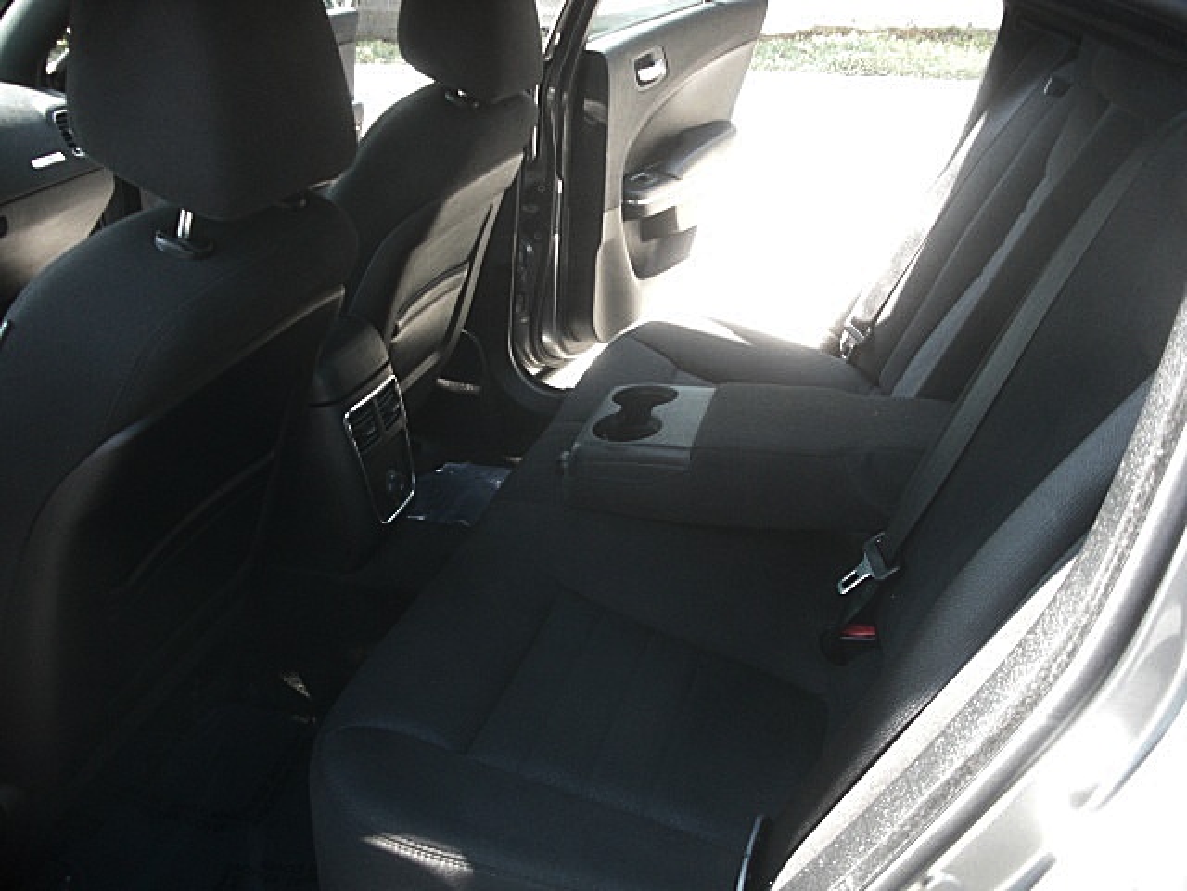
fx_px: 1234
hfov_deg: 51.4
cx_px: 594
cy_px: 446
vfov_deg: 39.7
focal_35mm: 36
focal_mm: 6.3
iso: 200
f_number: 2.8
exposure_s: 1/100
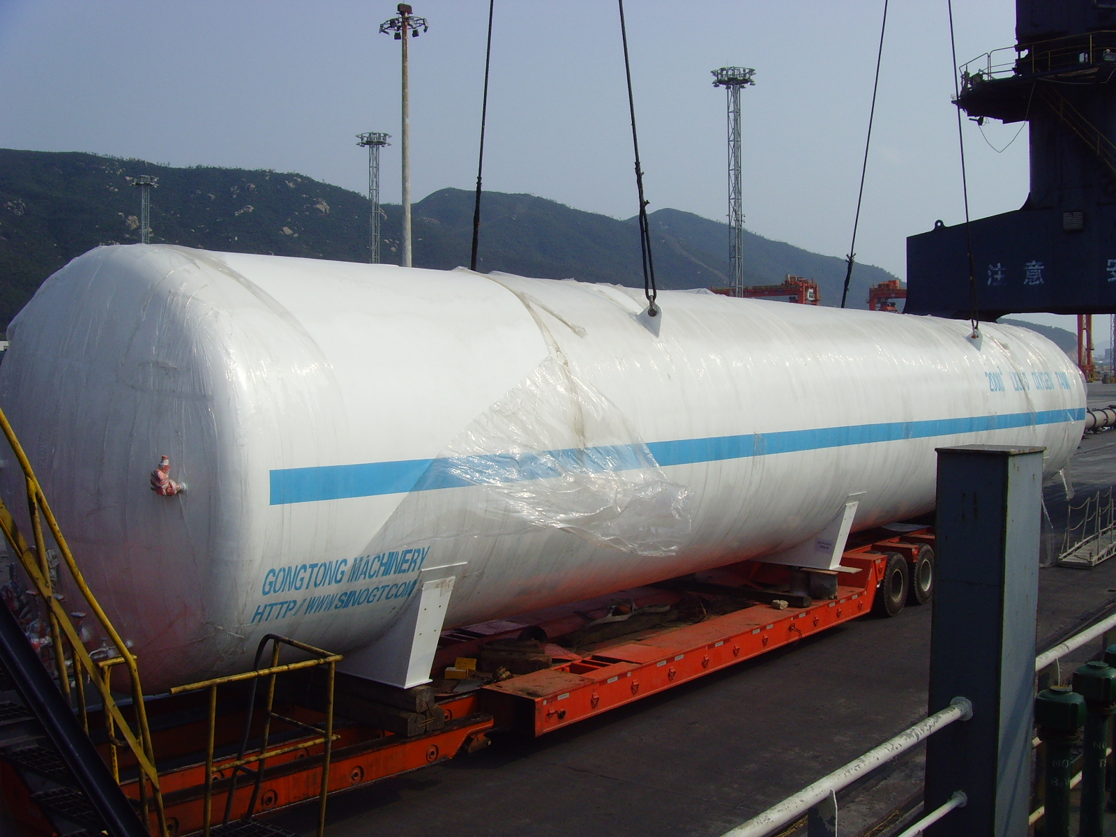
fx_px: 1257
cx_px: 558
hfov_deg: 47.9
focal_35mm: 39
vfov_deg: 36.8
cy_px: 418
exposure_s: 1/500
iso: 80
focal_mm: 6.6
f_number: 6.3
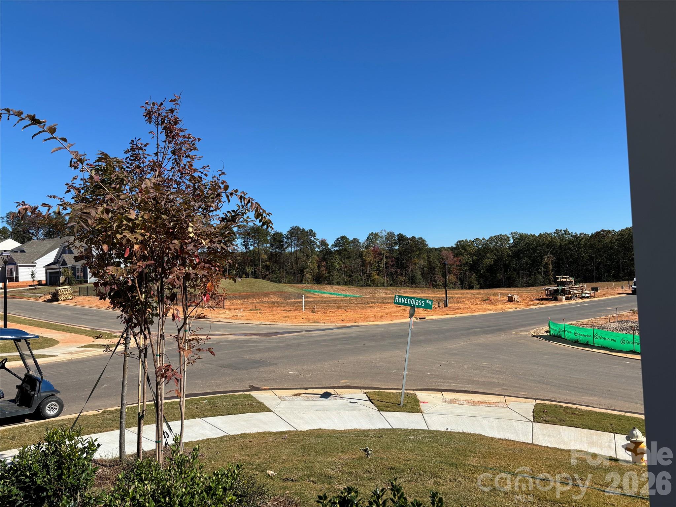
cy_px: 254
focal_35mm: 26
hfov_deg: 67.3
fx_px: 508
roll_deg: +2.5
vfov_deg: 53.1
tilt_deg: +2.2
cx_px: 338
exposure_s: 1/3937
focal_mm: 5.96
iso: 50
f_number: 1.6
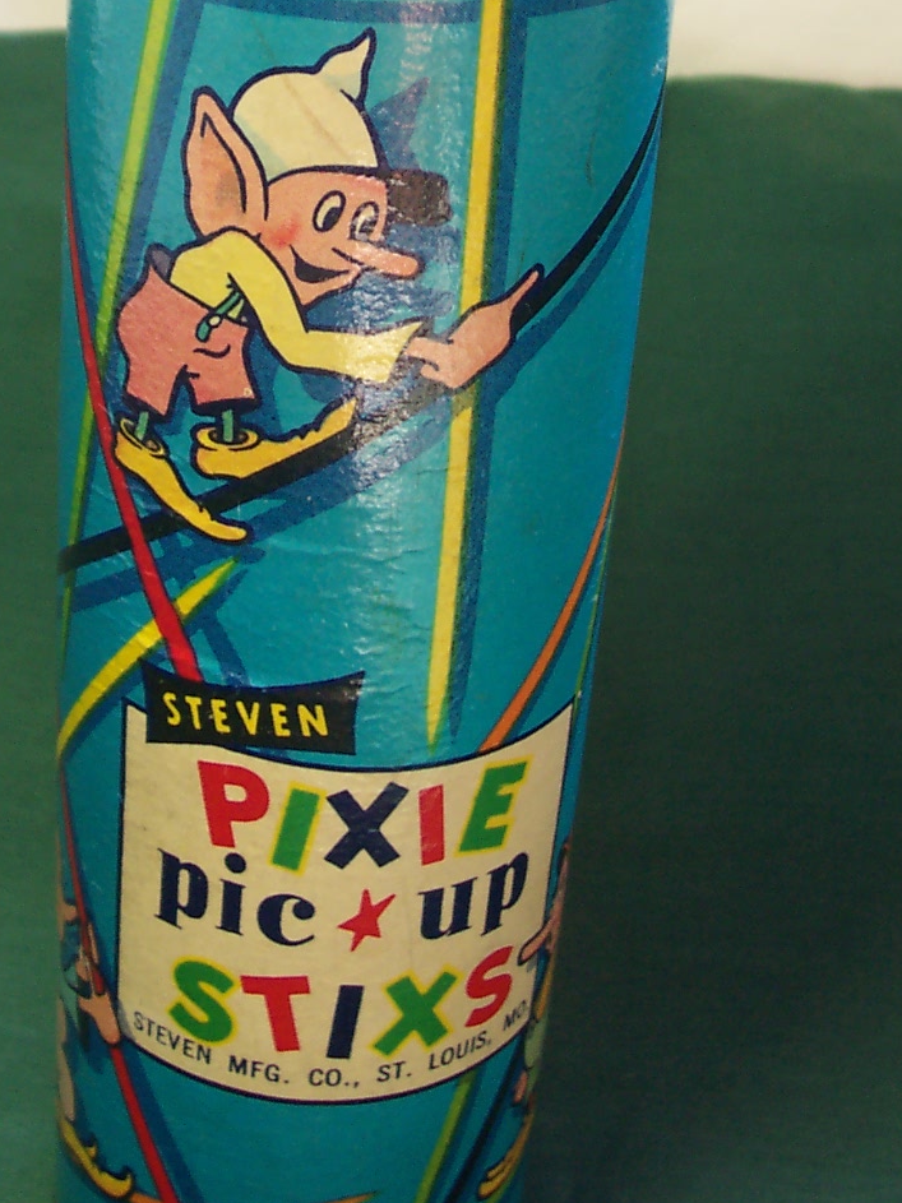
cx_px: 296
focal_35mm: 65
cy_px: 153
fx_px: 2259
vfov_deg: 28.8
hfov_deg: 22.5
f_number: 2.8
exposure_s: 1/45
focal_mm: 5.6
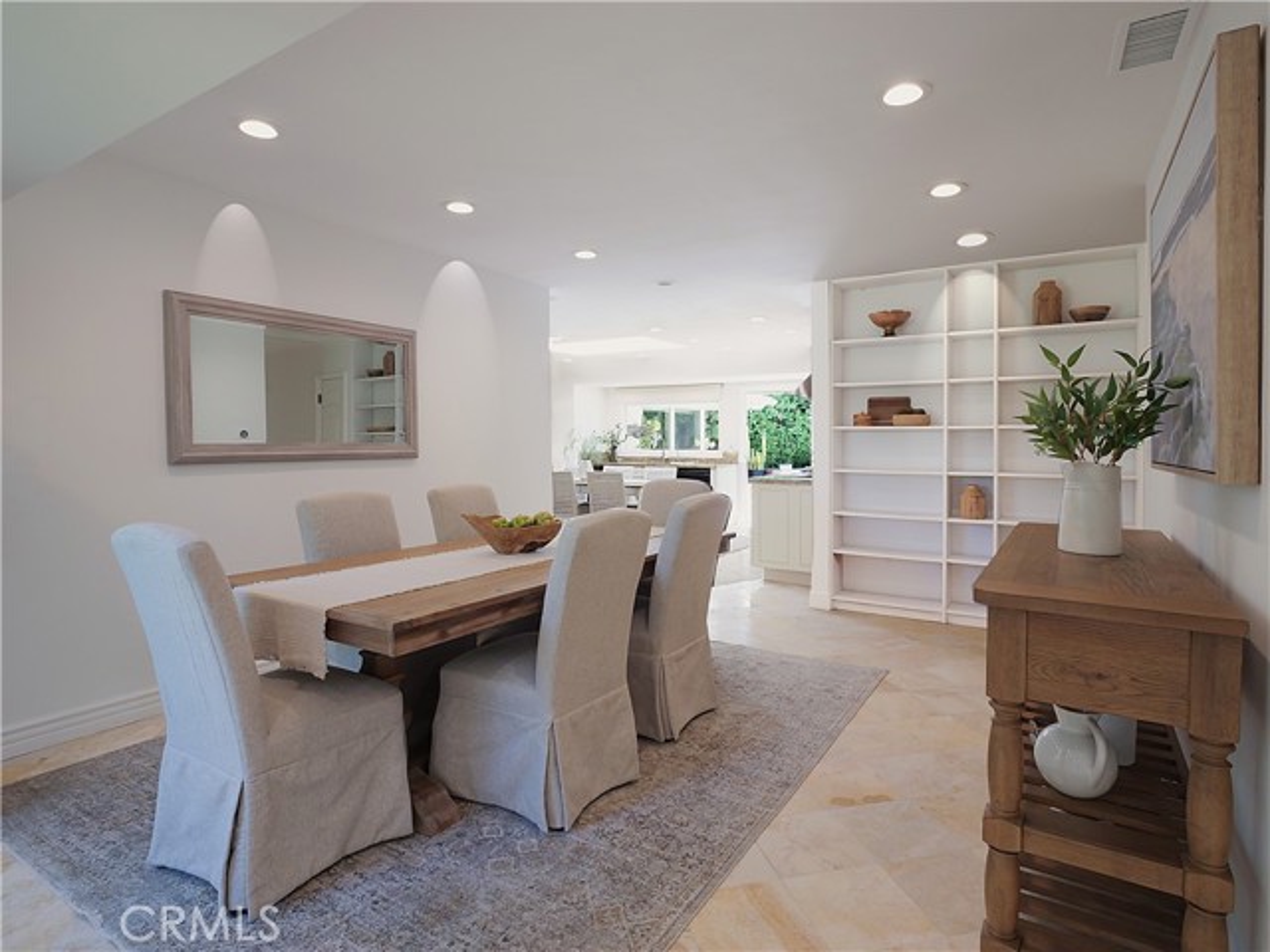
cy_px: 476
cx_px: 635
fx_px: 660
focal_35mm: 18
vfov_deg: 71.6
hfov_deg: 87.8
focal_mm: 9
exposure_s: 1/50
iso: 800
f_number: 8
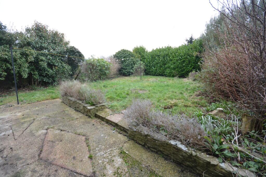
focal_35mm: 15
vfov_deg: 77.3
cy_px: 88
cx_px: 133
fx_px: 111
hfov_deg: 100.4
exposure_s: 1/25
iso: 400
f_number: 8
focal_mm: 10
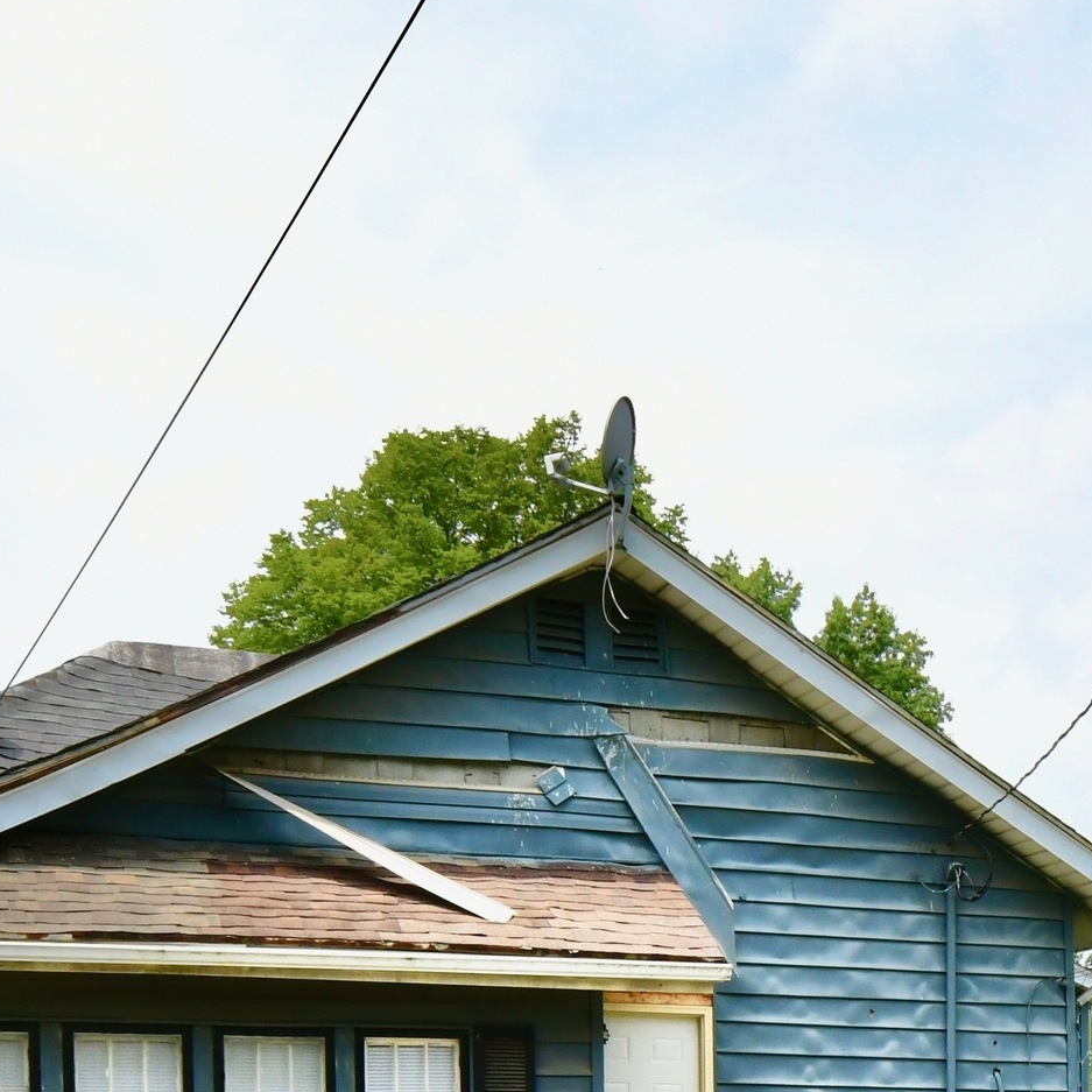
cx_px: 485
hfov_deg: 42.8
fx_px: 1392
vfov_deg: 37.9
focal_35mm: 39
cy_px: 1102
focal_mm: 14
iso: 640
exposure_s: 1/500
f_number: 11
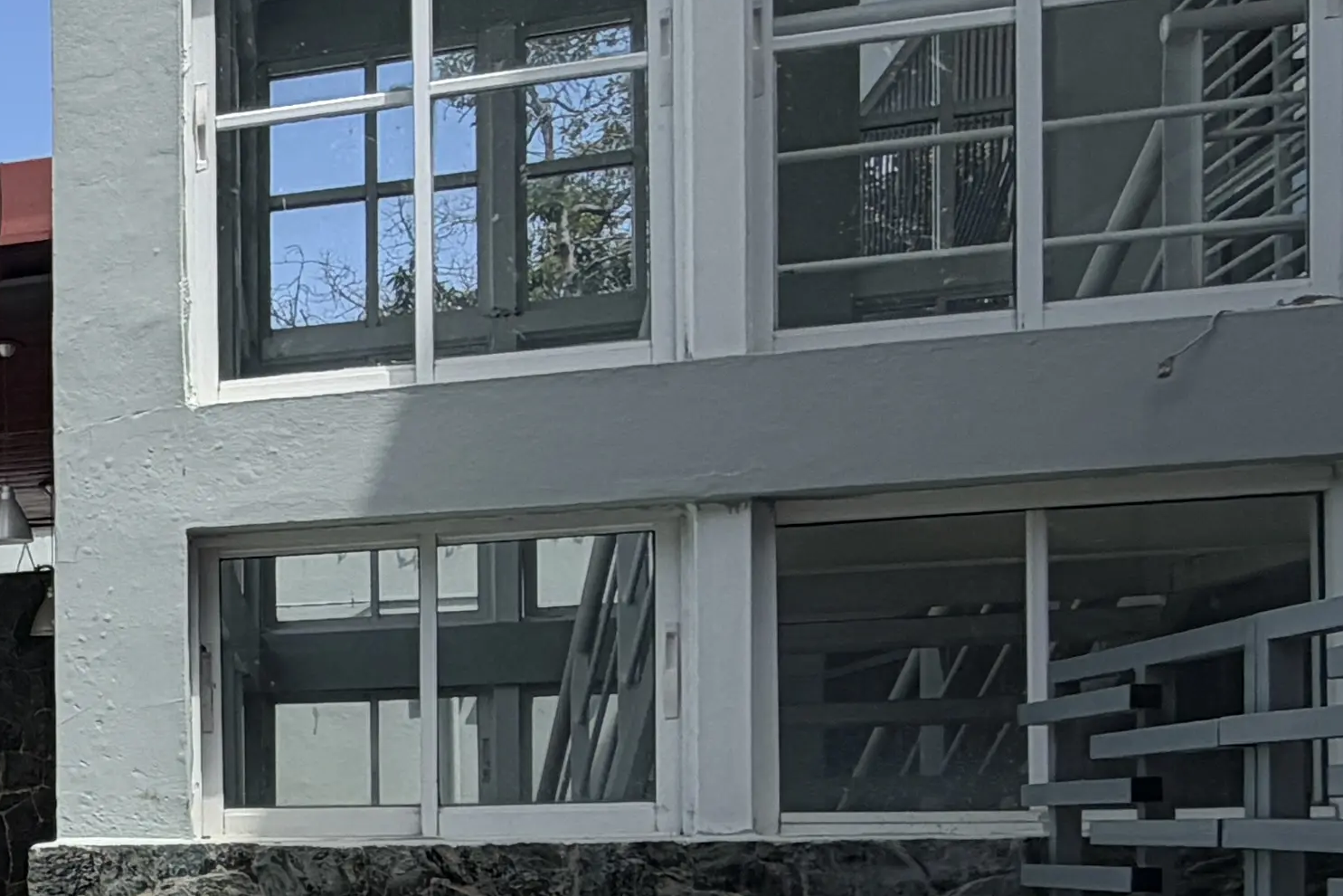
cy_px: 855
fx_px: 2089
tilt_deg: -0.7
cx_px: -593
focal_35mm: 56
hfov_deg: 27.0
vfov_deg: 23.4
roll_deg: +0.7
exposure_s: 1/928
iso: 20
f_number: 2.2
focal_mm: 2.22
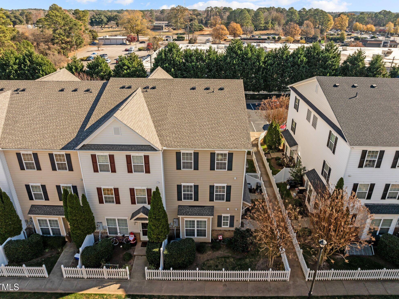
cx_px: 203
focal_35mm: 25
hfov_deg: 69.4
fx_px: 288
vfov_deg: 54.9
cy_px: 146
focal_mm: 12.29
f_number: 2.8
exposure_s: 1/1600
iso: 230
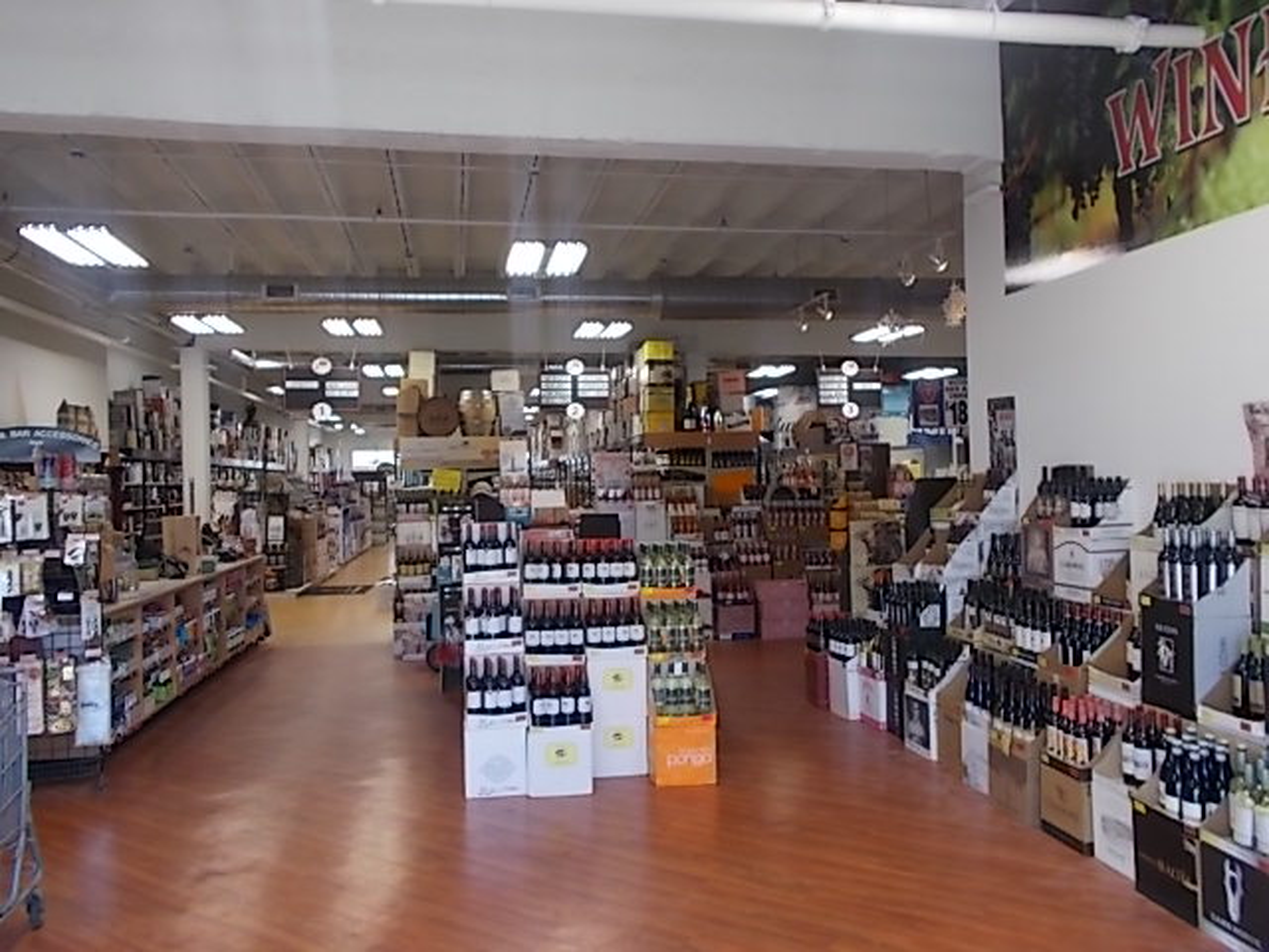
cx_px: 634
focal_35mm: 30
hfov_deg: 60.0
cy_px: 476
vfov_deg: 46.8
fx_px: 1100
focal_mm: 5.3
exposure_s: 1/50
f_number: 3.4
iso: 80
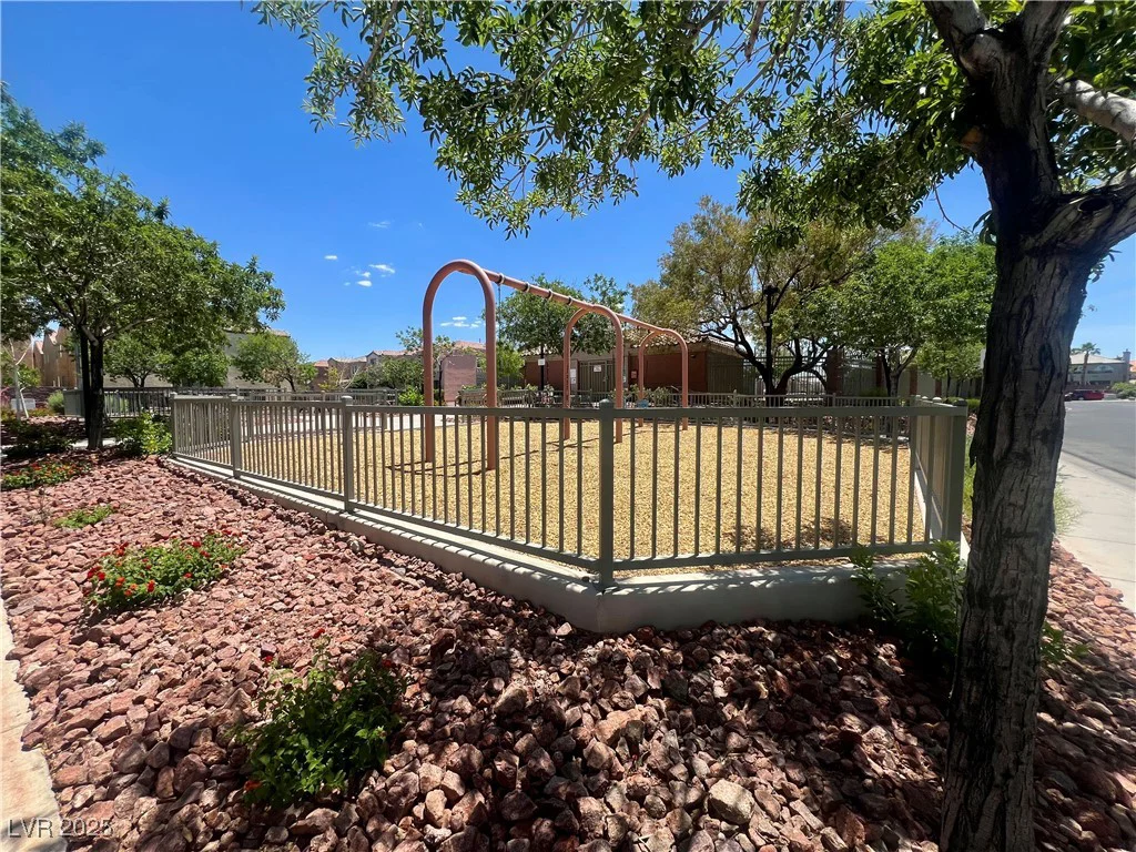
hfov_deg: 106.2
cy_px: 426
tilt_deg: -3.4
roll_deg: -0.3
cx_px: 568
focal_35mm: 13
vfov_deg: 89.9
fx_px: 427
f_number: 1.8
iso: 32
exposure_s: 1/1727
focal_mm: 1.57
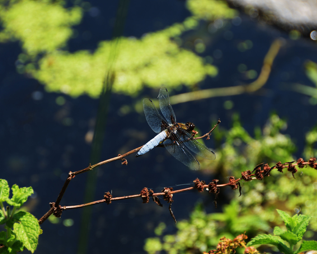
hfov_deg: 5.7
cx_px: 158
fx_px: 3181
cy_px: 127
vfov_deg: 4.6
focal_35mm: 339
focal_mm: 200
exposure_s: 1/125
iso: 125
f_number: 7.1
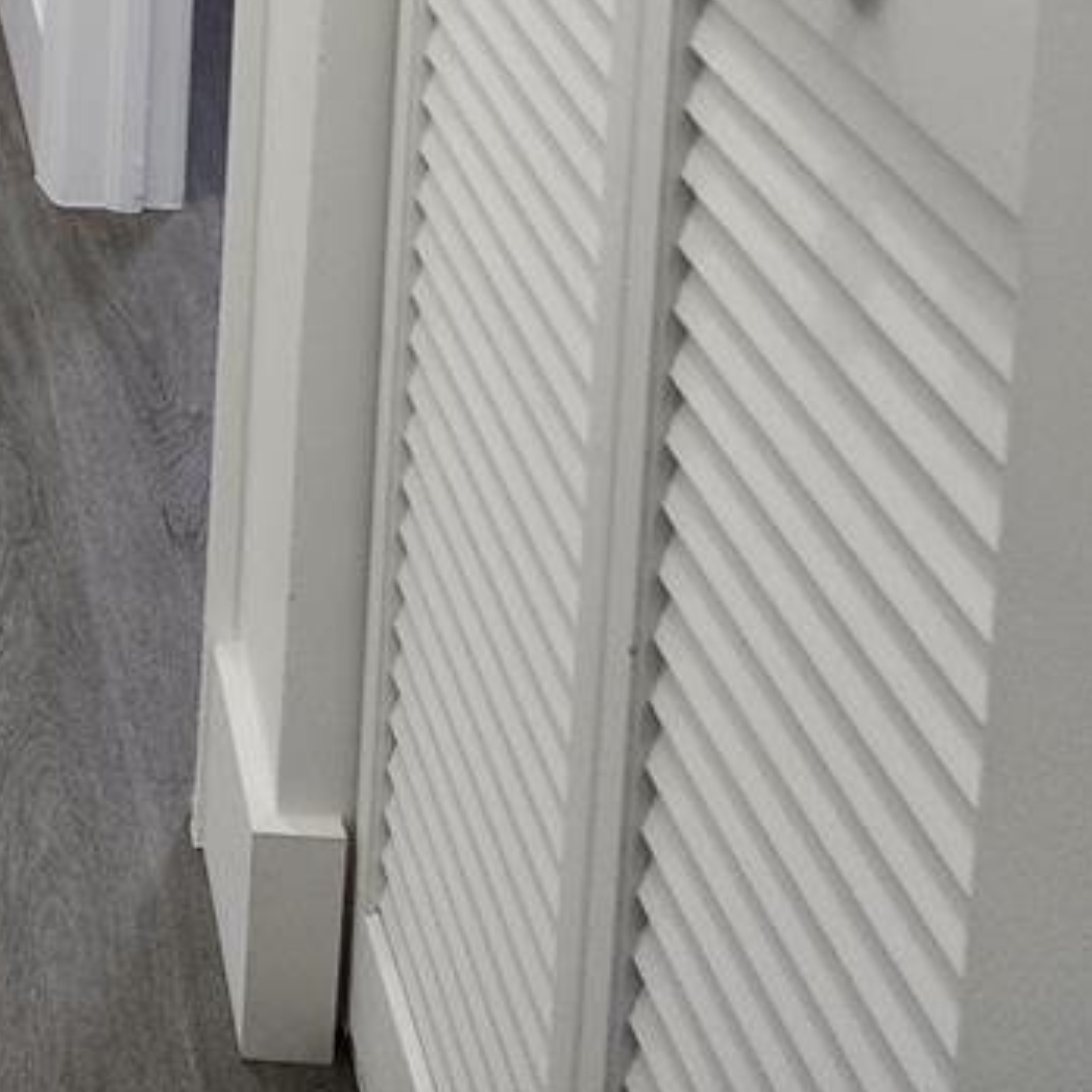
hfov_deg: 22.6
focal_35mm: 70
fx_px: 2498
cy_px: -776
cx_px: -238
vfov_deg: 19.5
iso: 160
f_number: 1.8
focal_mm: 6.4
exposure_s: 1/120
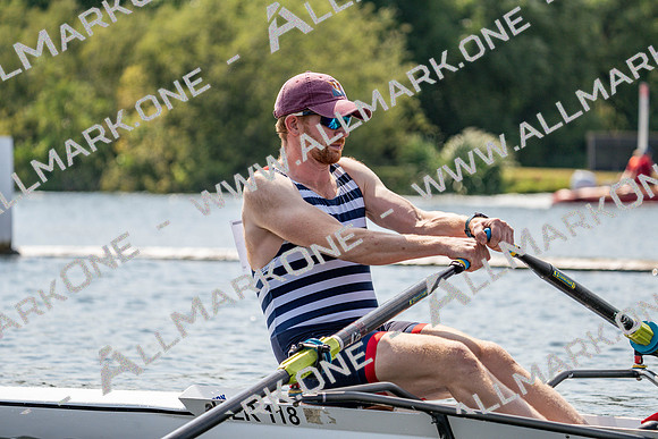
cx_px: 329
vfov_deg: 6.9
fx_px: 3656
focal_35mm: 200
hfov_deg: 10.3
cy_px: 220
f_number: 5.6
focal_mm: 200
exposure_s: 1/1600
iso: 250
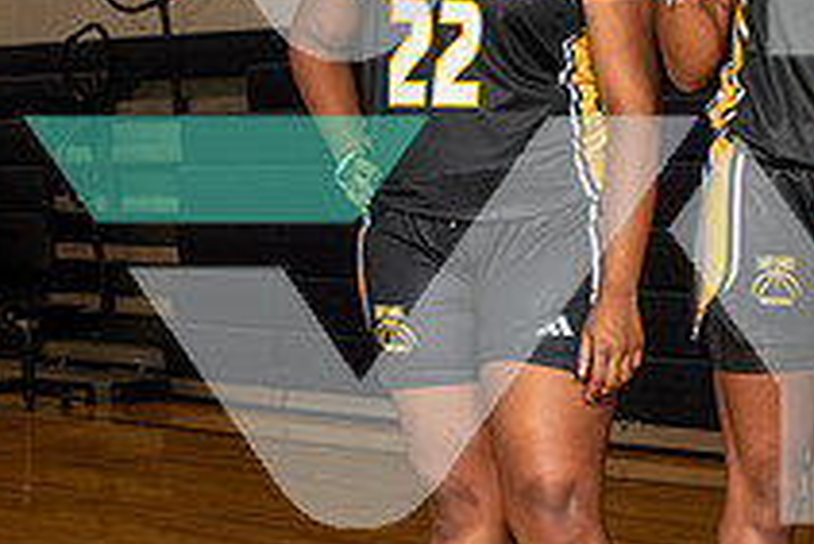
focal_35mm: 99
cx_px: 1007
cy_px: 322
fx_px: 2240
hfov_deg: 19.3
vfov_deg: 13.8
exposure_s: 1/250
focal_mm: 36
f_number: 6.3
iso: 320
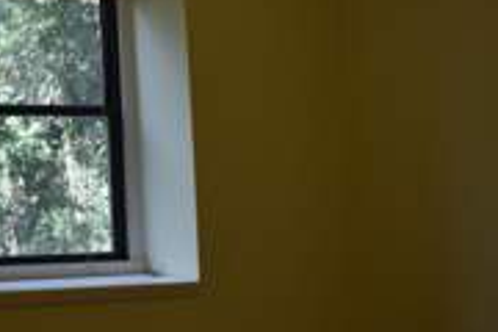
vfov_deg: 18.8
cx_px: -69
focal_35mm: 72
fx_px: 996
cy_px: 97
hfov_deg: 25.7
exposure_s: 1/500
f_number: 3.5
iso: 800
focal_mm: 18
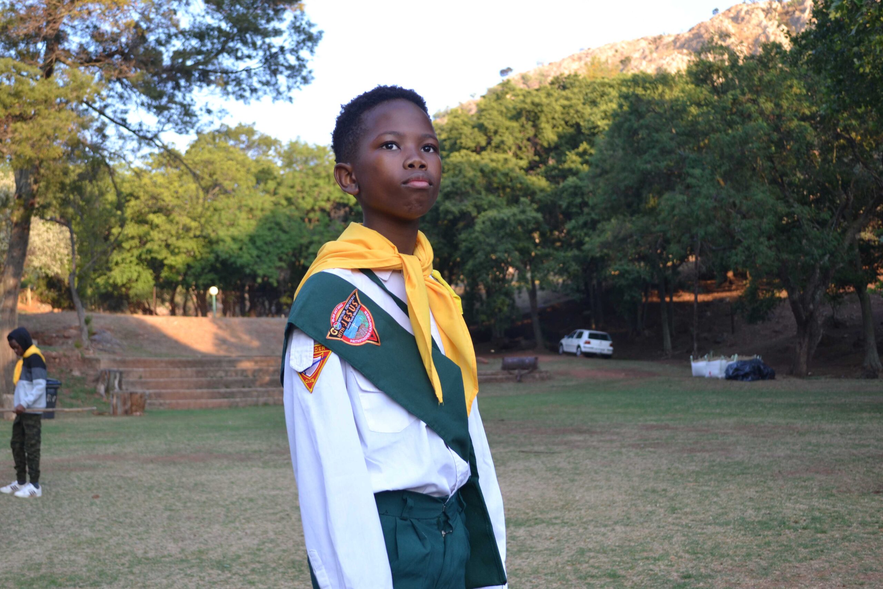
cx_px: 442
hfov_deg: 41.1
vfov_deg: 28.1
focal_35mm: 48
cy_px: 294
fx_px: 1177
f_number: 5.6
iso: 220
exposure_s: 1/125
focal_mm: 32
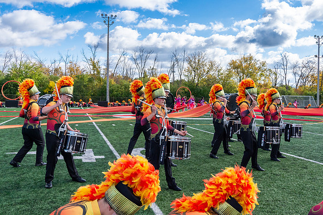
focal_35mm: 39
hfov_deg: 50.0
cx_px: 168
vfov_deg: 34.5
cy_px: 97
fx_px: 346
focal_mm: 34
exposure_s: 1/2500
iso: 1600
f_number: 10
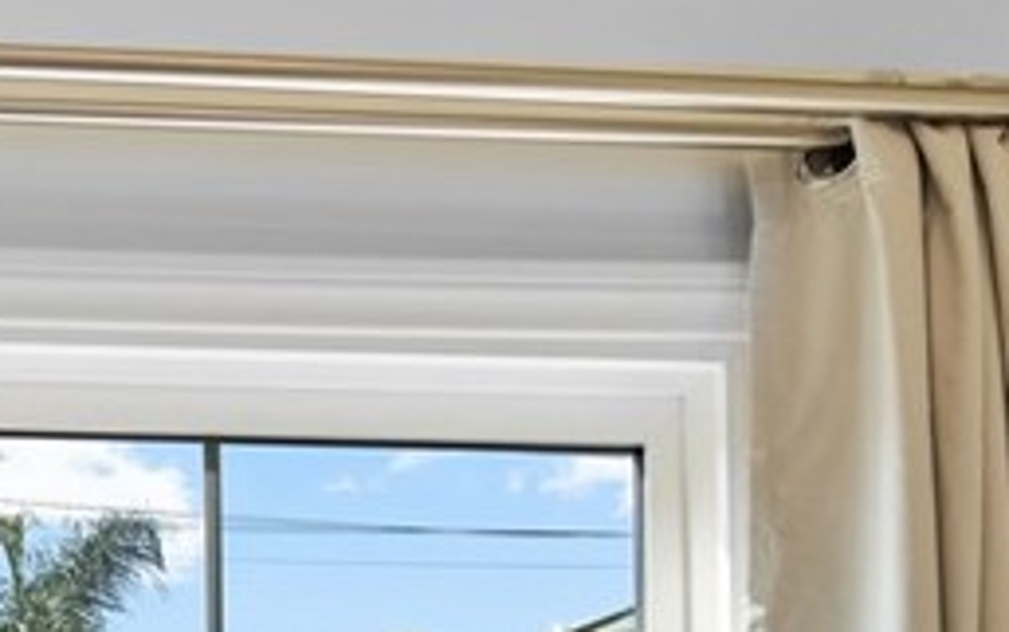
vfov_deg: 15.9
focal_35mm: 65
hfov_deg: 26.6
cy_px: 1242
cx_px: -310
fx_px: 1789
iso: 250
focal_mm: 16
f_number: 9
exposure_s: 1/60
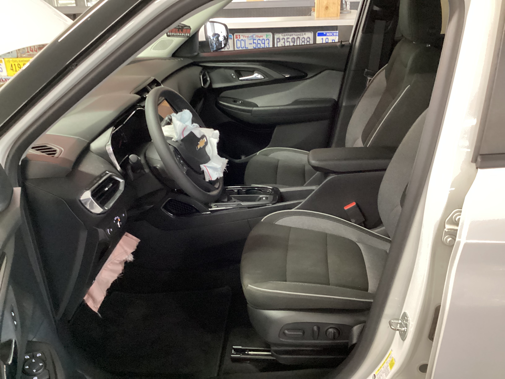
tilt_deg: -26.2
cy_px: 190
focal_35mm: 31
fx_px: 452
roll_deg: +1.7
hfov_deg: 58.4
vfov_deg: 45.4
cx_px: 252
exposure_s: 1/24
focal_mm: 3.3
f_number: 2.4
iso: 800
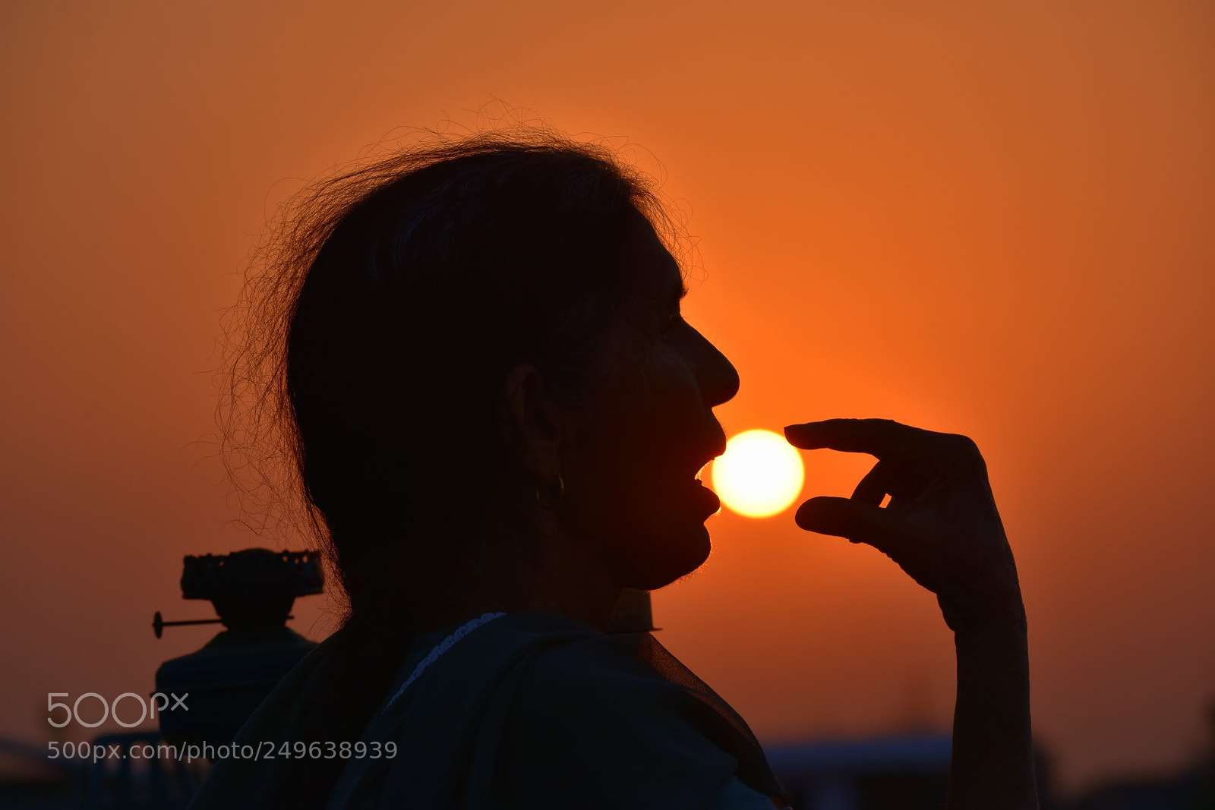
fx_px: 6834
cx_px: 608
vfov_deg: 6.8
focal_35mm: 202
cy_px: 405
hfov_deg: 10.2
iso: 100
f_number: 9
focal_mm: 135
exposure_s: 1/500
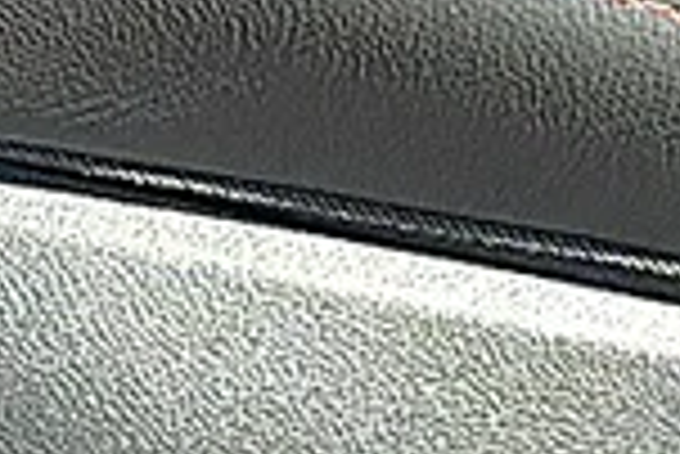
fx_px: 4008
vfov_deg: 6.5
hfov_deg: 9.5
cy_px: 290
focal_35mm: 212
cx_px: 946
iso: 80
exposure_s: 1/719
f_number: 1.78
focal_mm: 6.86
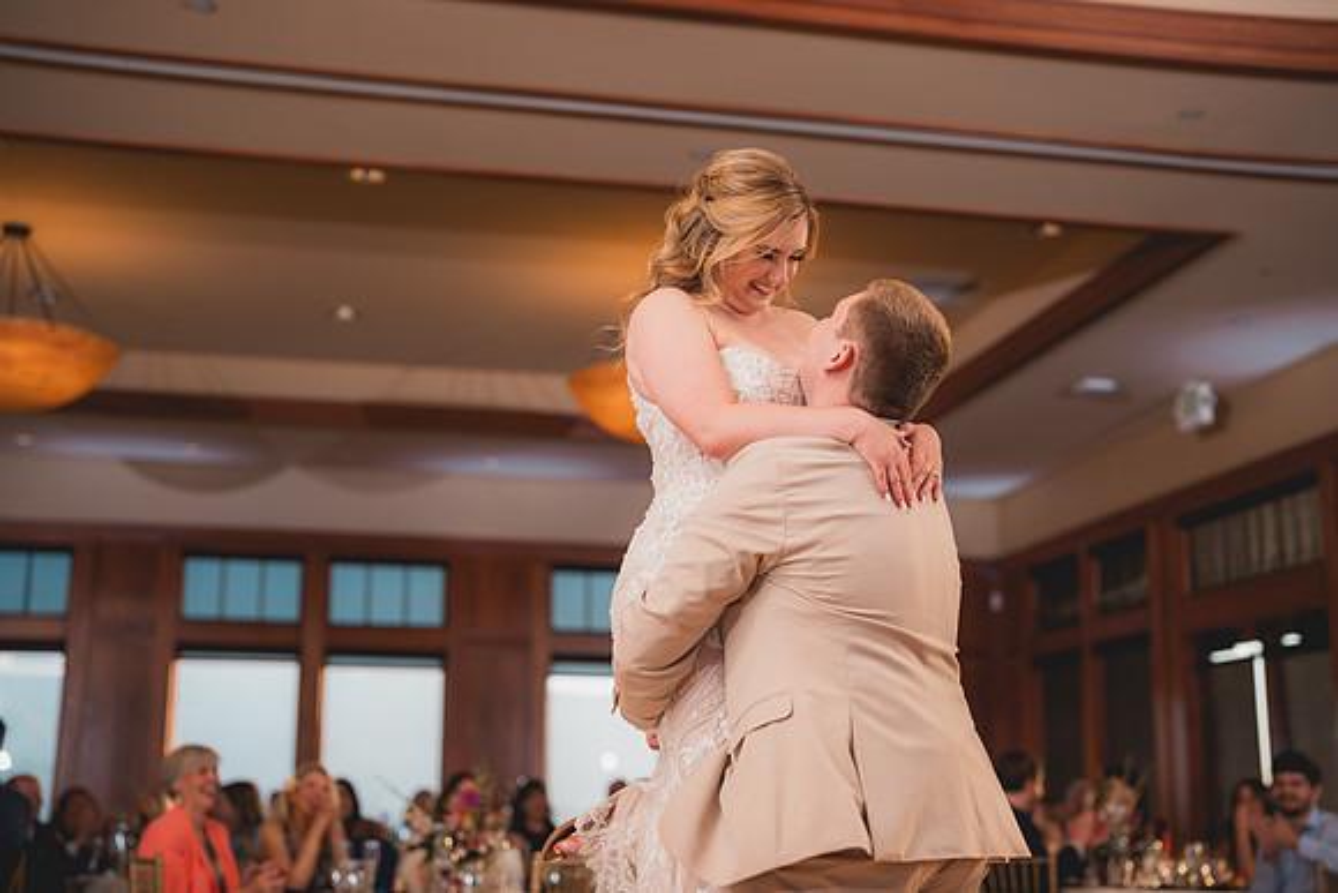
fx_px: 1859
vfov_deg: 27.0
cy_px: 446
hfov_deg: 39.6
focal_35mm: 50
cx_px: 669
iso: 125
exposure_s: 1/250
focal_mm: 50
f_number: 1.8
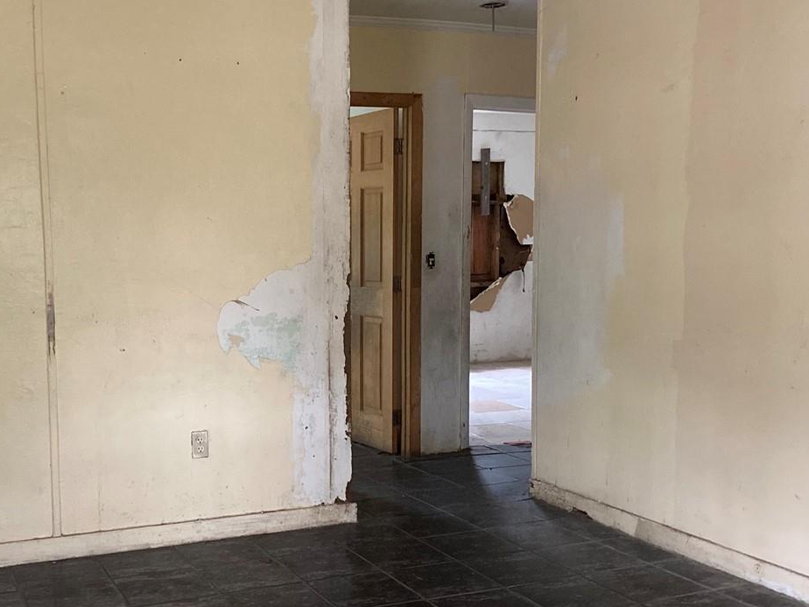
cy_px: 356
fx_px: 1052
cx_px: 289
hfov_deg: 41.7
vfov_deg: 32.1
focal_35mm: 45
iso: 640
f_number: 1.8
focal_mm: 4.25
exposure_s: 1/33
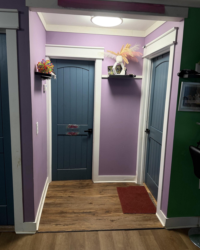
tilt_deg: -10.1
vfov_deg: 66.0
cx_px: 98
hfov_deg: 54.9
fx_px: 192
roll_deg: -1.6
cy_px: 124
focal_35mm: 26
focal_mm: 6.76
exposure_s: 1/60
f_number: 1.78
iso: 200
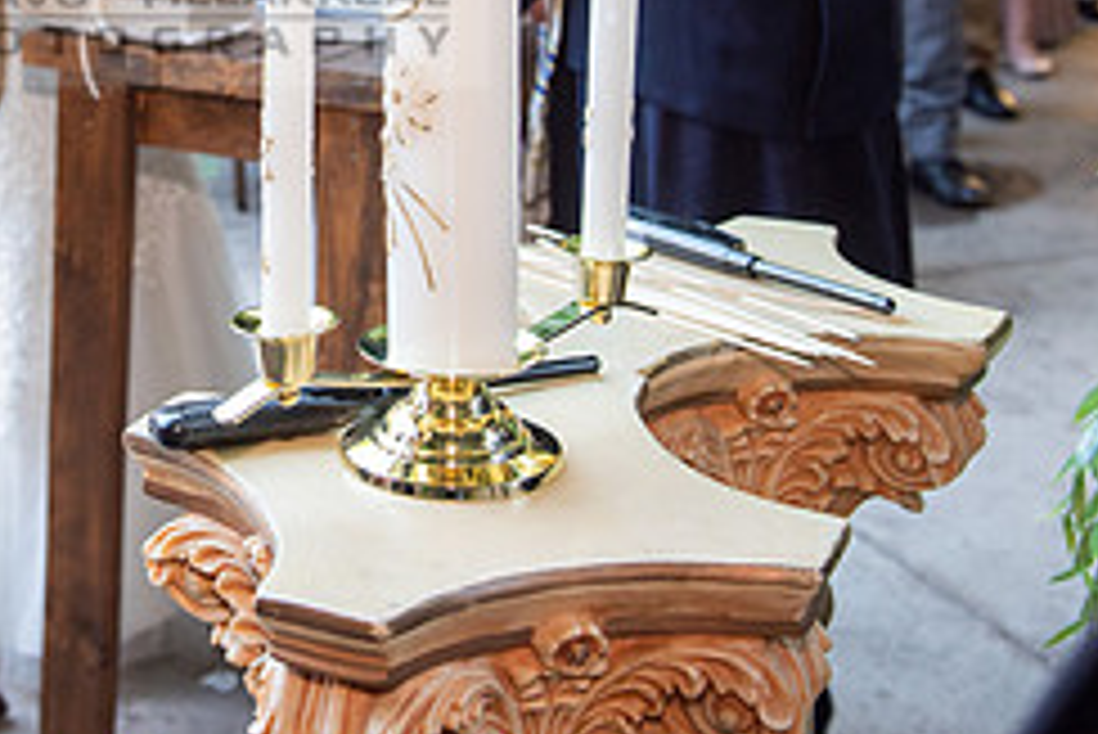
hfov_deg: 25.8
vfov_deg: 17.5
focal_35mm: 76
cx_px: 108
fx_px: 2319
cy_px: -20
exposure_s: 1/125
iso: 640
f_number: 4.5
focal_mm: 32
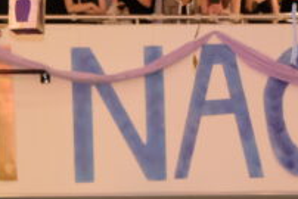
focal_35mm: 184
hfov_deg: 11.2
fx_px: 1524
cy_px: 572
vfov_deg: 6.8
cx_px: 196
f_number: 3.2
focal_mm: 20.5
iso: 3200
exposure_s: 1/20
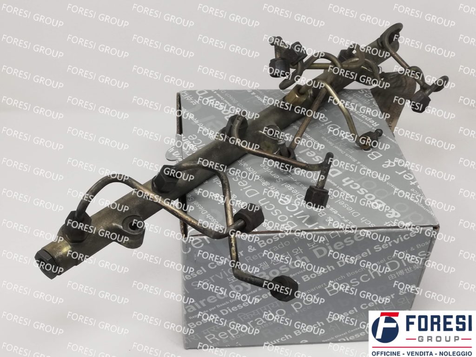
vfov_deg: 32.2
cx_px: 238
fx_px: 619
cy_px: 178
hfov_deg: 42.1
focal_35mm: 45
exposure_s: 1/100
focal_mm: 3.81
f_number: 2.2
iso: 64
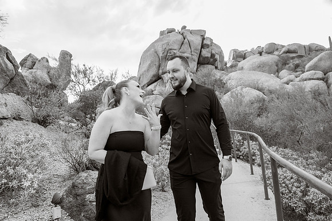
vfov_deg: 53.2
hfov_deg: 73.7
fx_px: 221
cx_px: 166
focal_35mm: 24
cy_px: 110
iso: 2000
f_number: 5.6
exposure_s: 1/250
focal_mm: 24
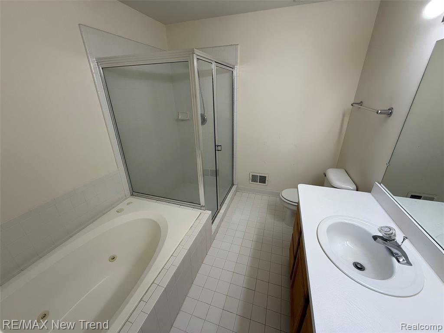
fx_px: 180
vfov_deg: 85.7
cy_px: 166
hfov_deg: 102.1
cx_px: 222
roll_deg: +1.1
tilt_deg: -22.2
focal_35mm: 14
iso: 80
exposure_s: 1/120
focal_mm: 2.22
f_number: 2.2
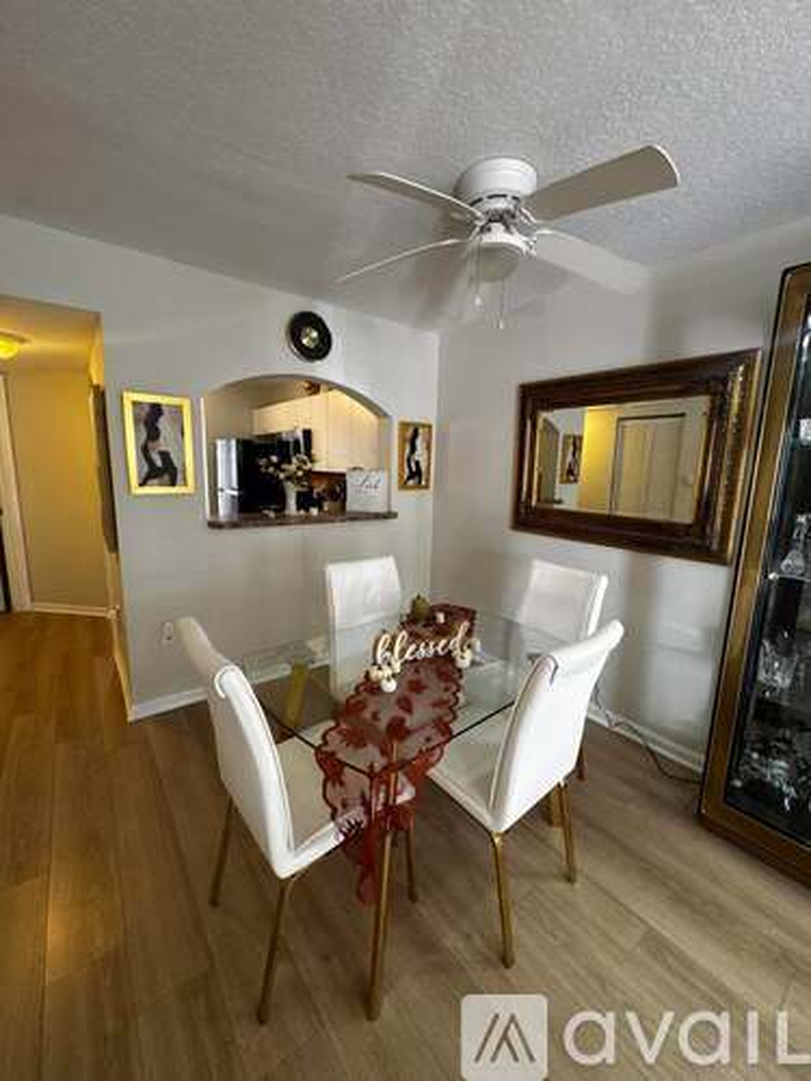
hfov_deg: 85.7
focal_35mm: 14
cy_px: 540
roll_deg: -1.2
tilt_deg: -10.0
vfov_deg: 102.1
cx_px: 406
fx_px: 437
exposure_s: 1/60
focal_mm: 2.22
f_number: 2.2
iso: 250
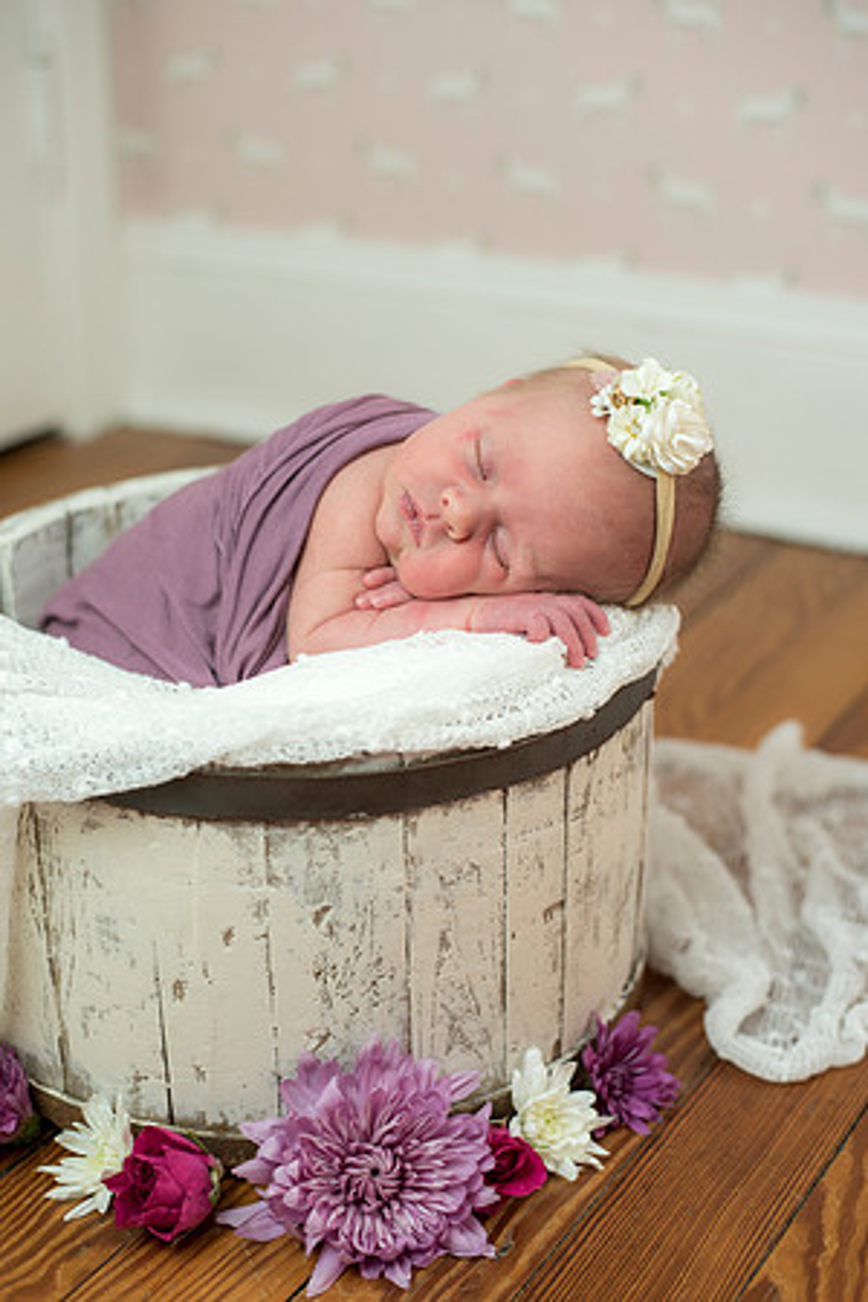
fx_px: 1808
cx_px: 434
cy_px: 651
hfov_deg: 27.0
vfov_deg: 39.6
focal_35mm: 50
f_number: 2.8
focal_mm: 50
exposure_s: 1/320
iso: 400
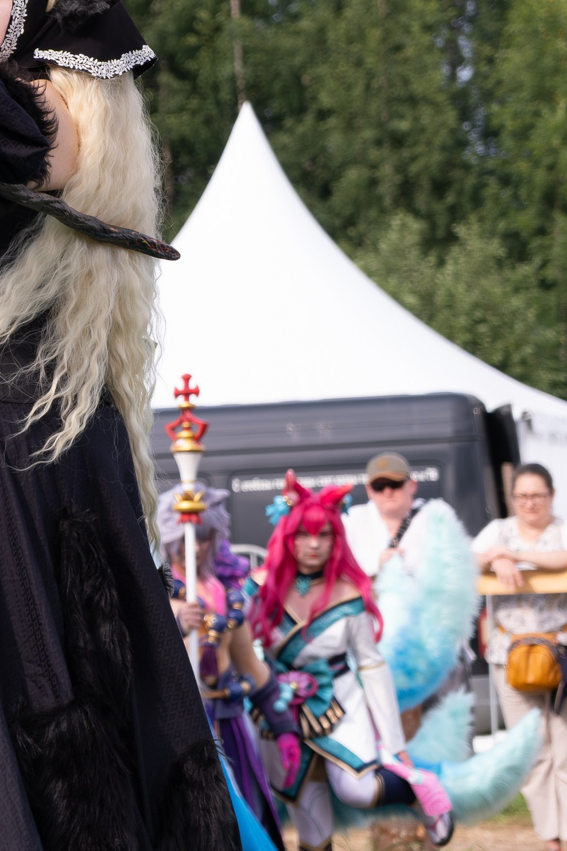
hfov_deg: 6.4
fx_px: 5079
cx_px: -43
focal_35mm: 215
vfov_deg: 9.6
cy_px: 263
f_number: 3.6
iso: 200
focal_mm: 55
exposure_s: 1/1000
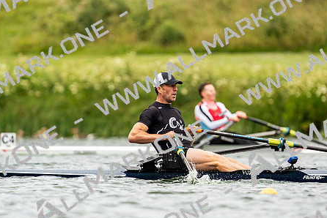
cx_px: 185
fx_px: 7089
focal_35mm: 780
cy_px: 117
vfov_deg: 1.8
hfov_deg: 2.6
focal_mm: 600
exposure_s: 1/2000
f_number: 6.3
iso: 500
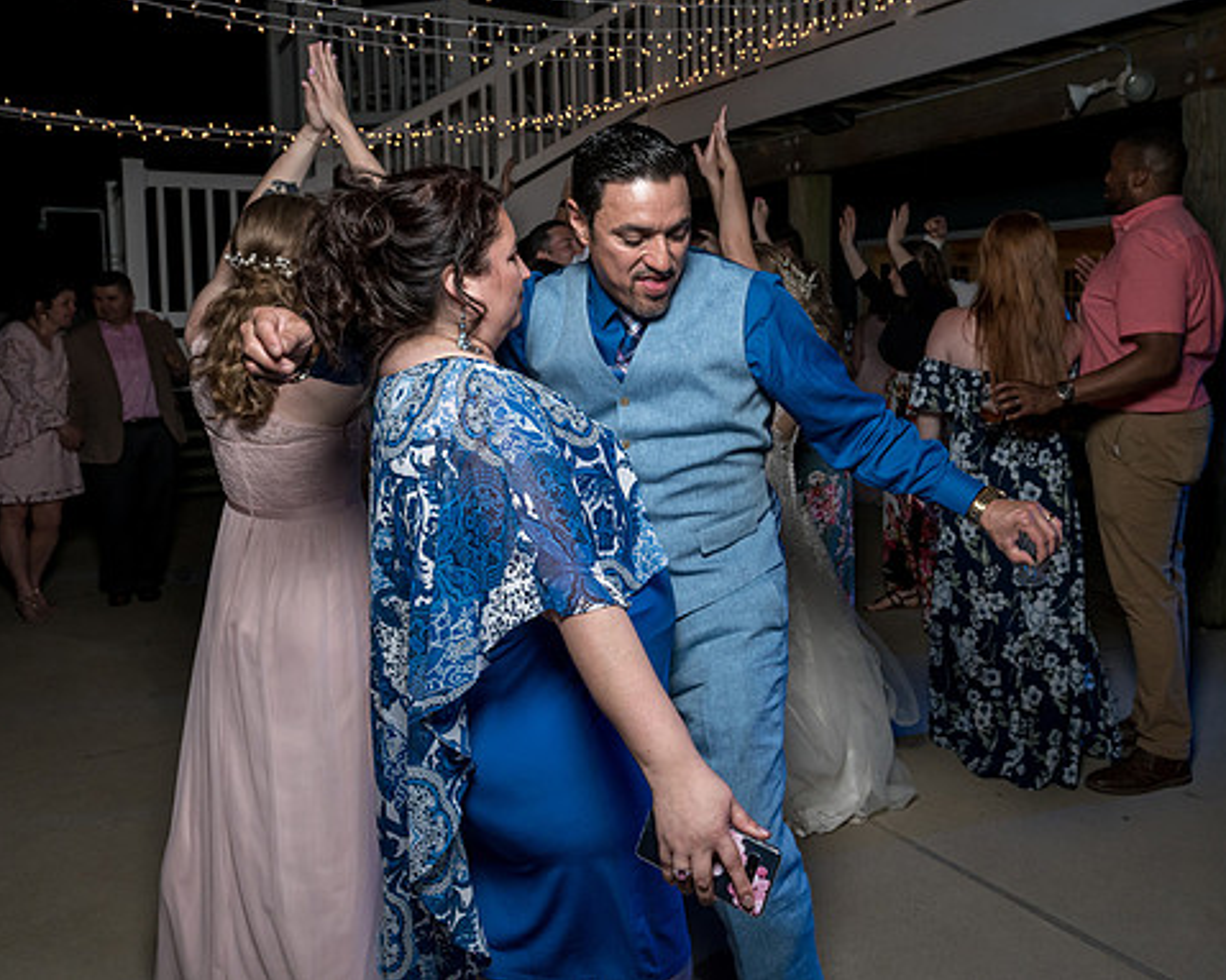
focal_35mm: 29
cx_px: 713
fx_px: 1052
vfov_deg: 49.7
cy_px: 402
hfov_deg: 60.1
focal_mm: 21
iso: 2000
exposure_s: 1/200
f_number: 5.6
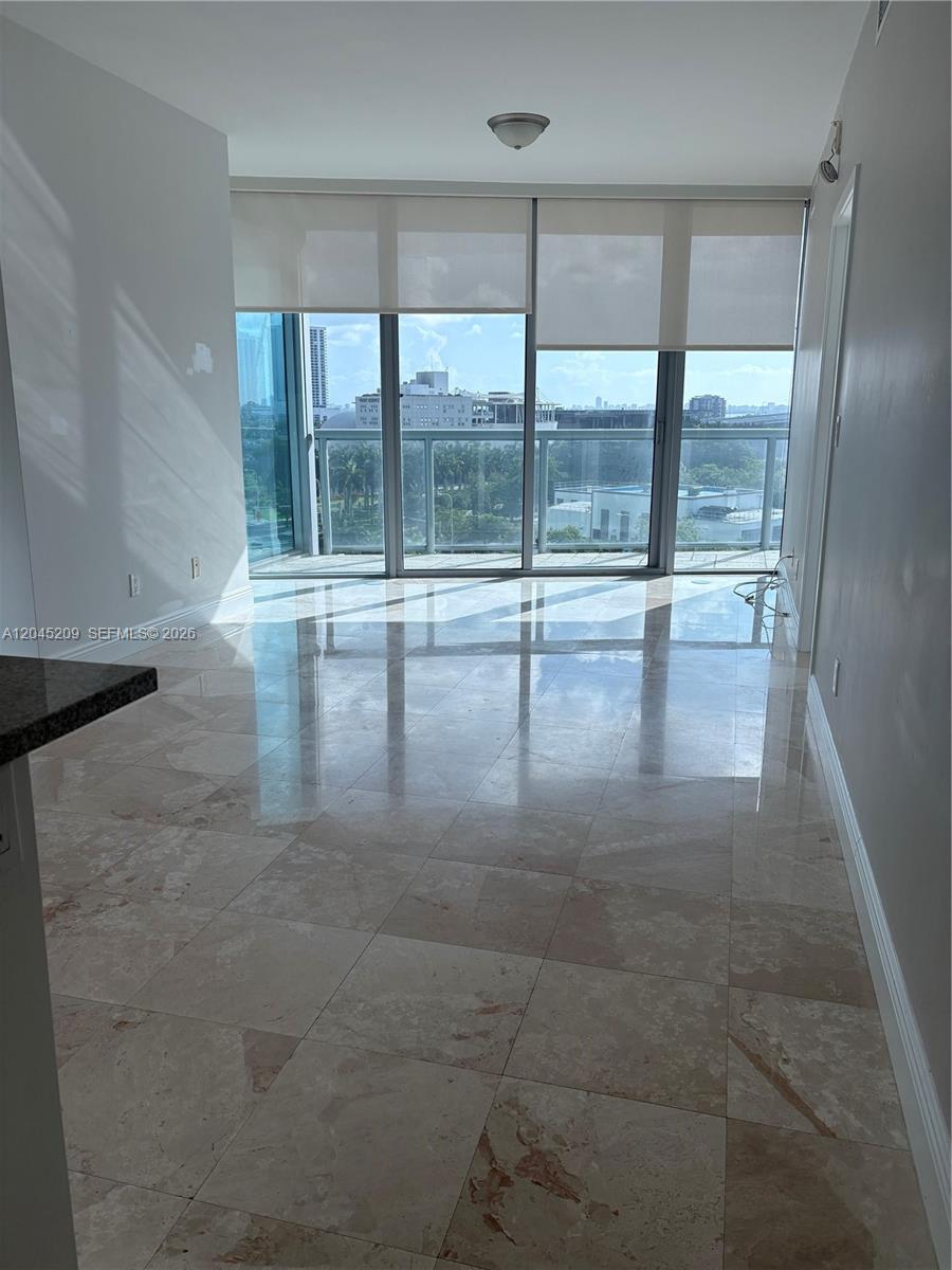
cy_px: 635
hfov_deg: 53.1
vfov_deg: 67.3
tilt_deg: -12.7
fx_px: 953
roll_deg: -0.3
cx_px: 476
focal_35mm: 26
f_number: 1.6
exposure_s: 1/2012
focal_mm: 5.96
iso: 50
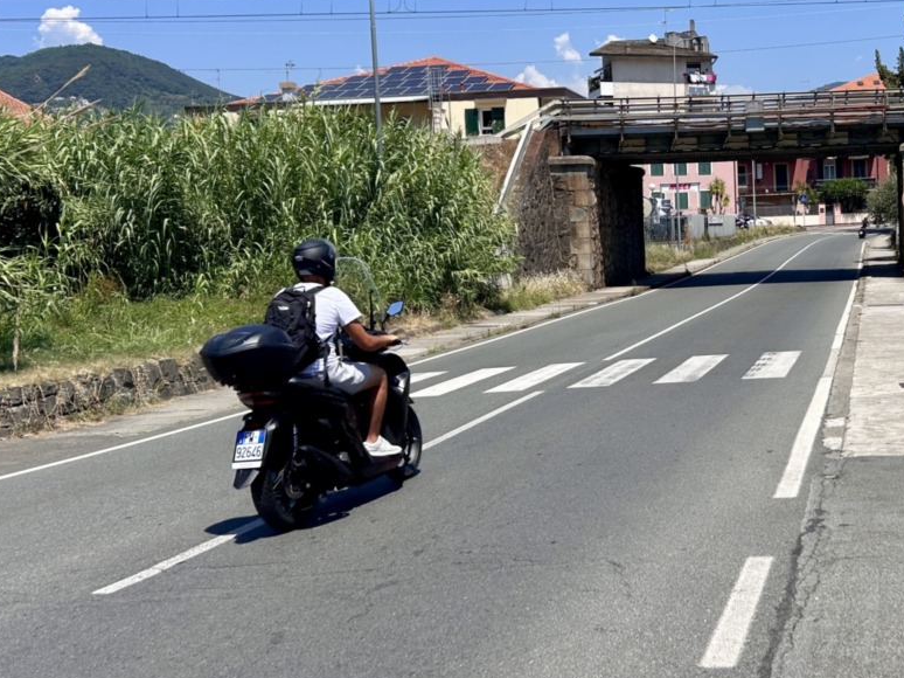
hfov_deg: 42.5
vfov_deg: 33.5
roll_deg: +0.8
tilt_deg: -2.6
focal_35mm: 43
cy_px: 283
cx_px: 675
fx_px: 1123
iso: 50
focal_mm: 5.7
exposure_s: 1/4444
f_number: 1.5
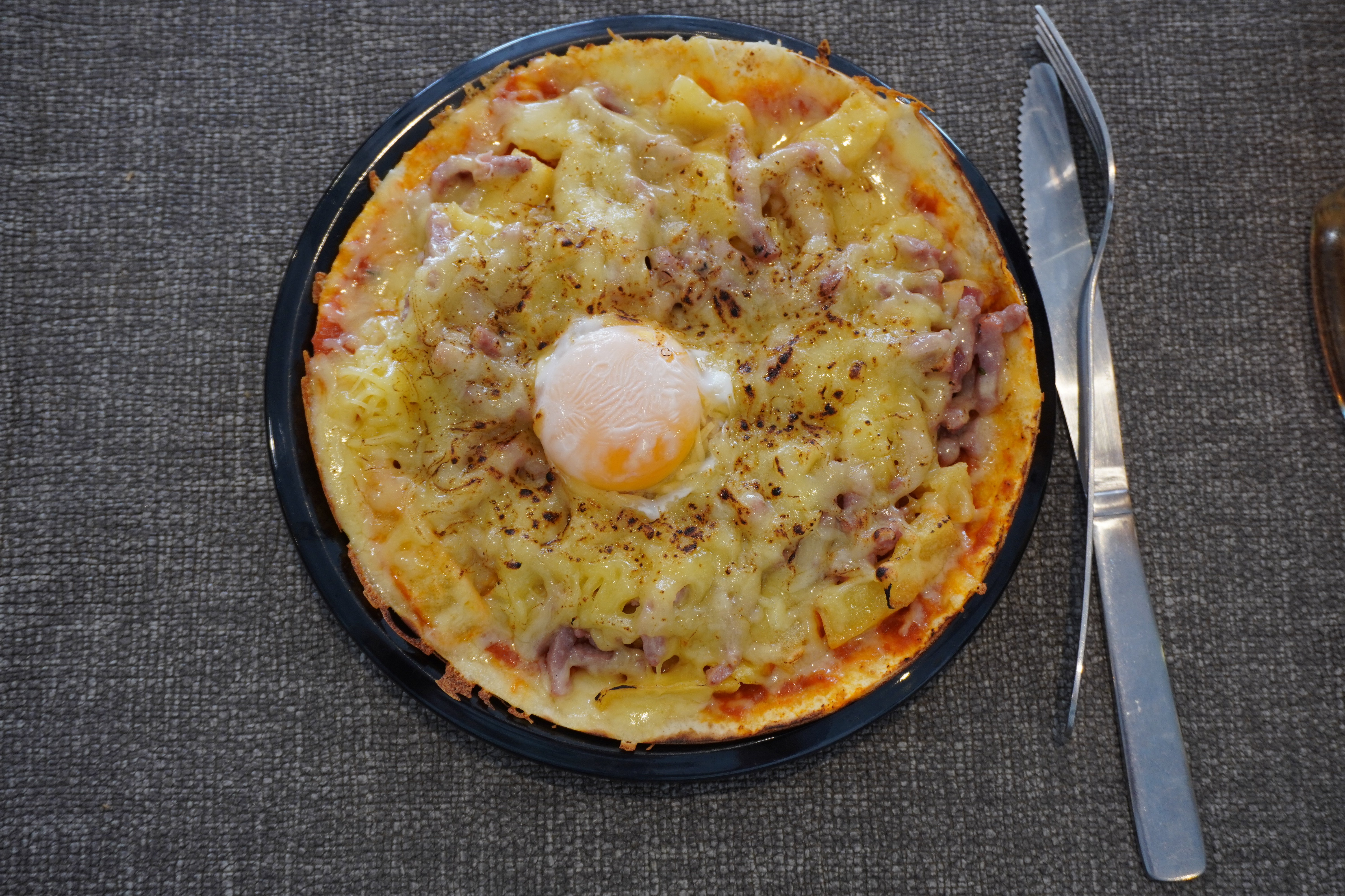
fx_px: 1513
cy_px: 448
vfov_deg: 33.0
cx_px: 672
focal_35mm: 40
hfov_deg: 47.9
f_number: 4.5
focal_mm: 27
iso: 400
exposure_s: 1/60
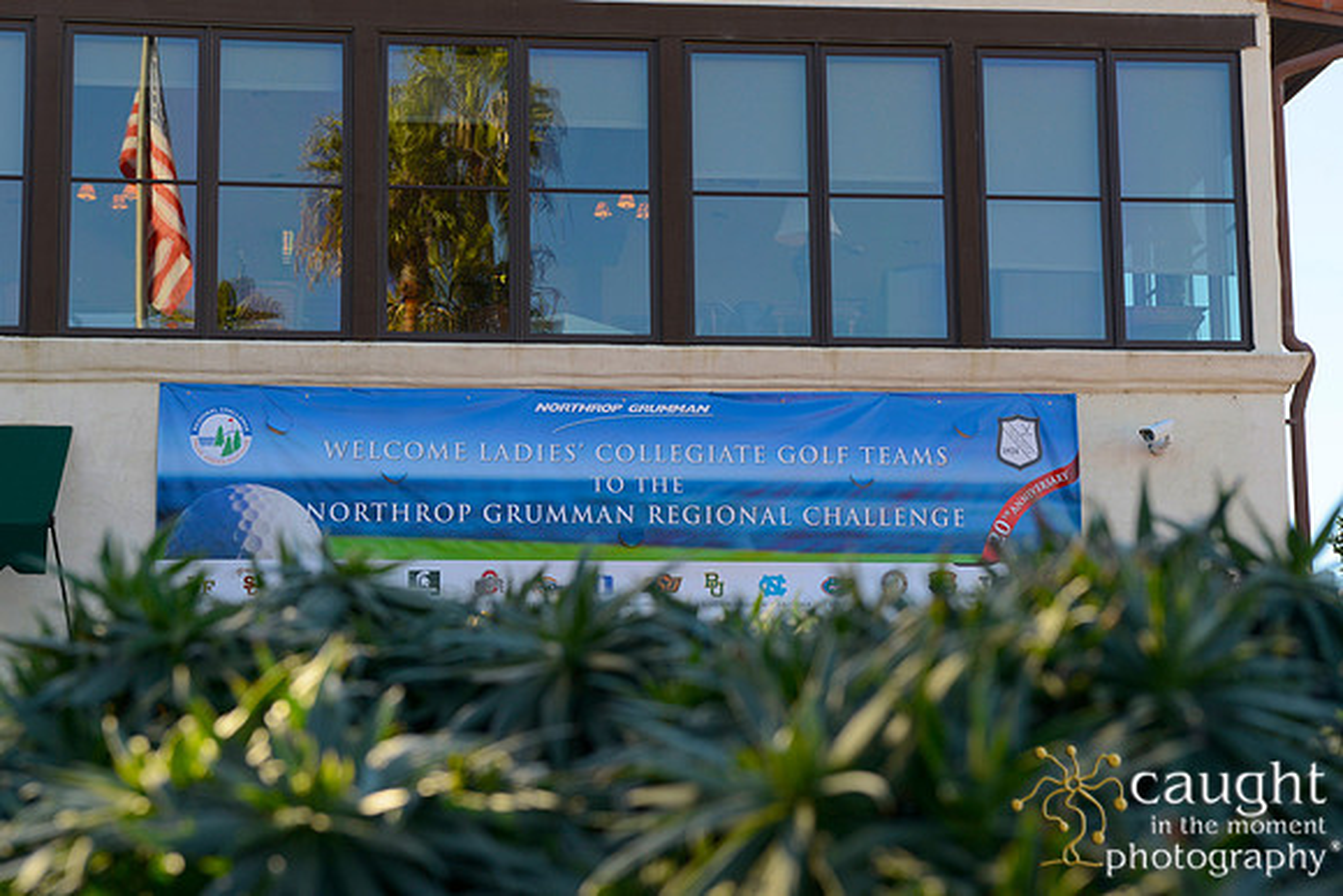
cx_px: 672
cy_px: 448
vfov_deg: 19.5
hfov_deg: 28.8
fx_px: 2612
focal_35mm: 70
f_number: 8
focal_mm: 70
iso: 400
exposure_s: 1/320
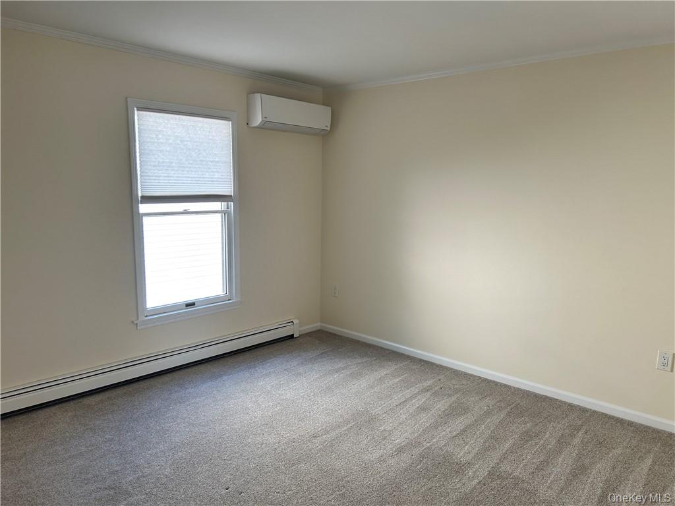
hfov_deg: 67.3
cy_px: 253
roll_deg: -0.6
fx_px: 507
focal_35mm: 26
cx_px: 338
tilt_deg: -8.9
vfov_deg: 53.1
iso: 64
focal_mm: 5.7
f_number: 1.5
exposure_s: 1/121
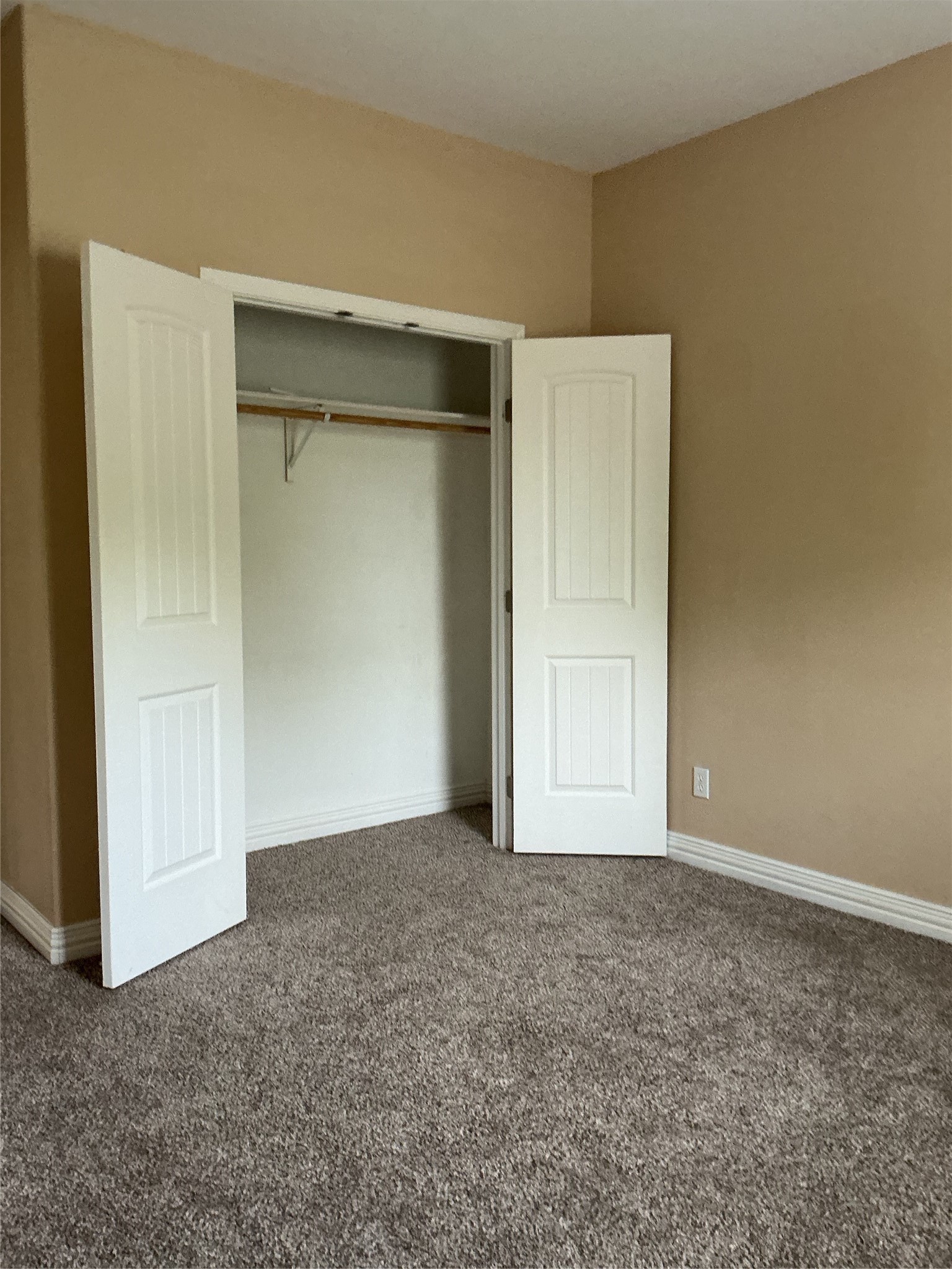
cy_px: 634
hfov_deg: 48.2
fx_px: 1063
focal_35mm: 29
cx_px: 476
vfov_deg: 61.7
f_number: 1.8
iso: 125
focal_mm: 3
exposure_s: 1/60
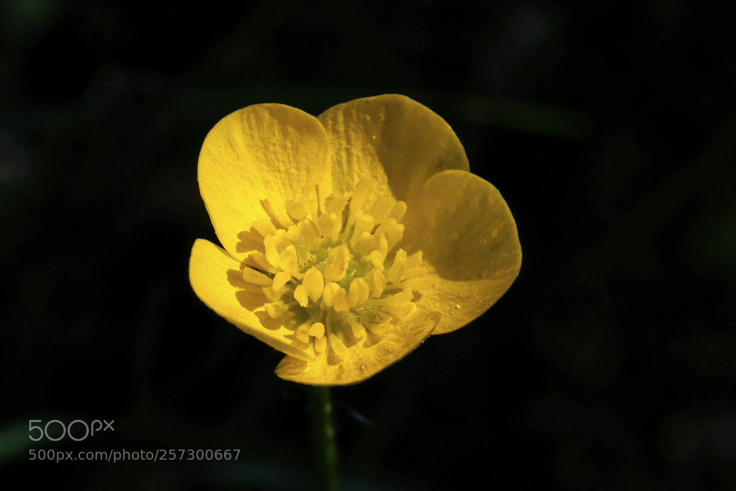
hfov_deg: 27.0
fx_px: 1533
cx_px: 368
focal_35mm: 75
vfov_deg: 18.2
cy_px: 246
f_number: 18
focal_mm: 50
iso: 400
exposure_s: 1/160
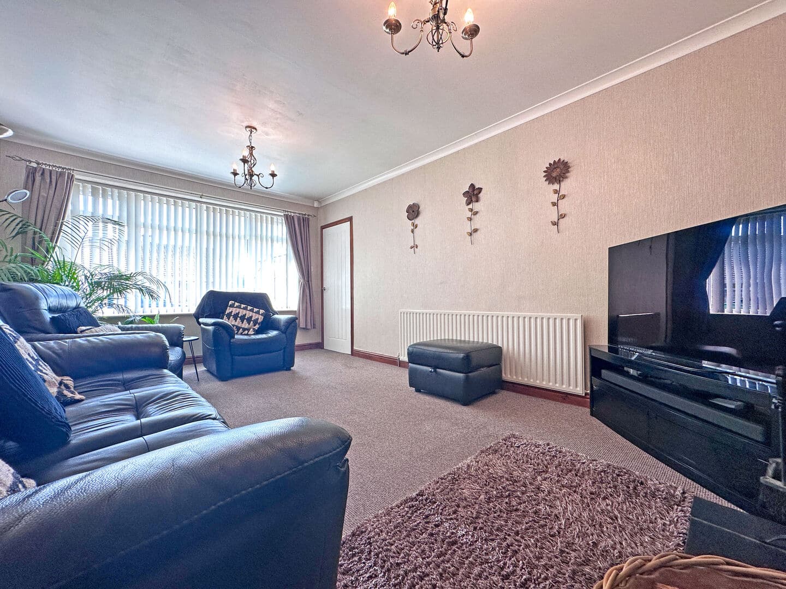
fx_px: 318
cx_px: 393
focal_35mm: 14
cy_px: 294
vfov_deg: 85.7
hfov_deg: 102.1
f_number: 2.2
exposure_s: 1/100
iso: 100
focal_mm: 2.22
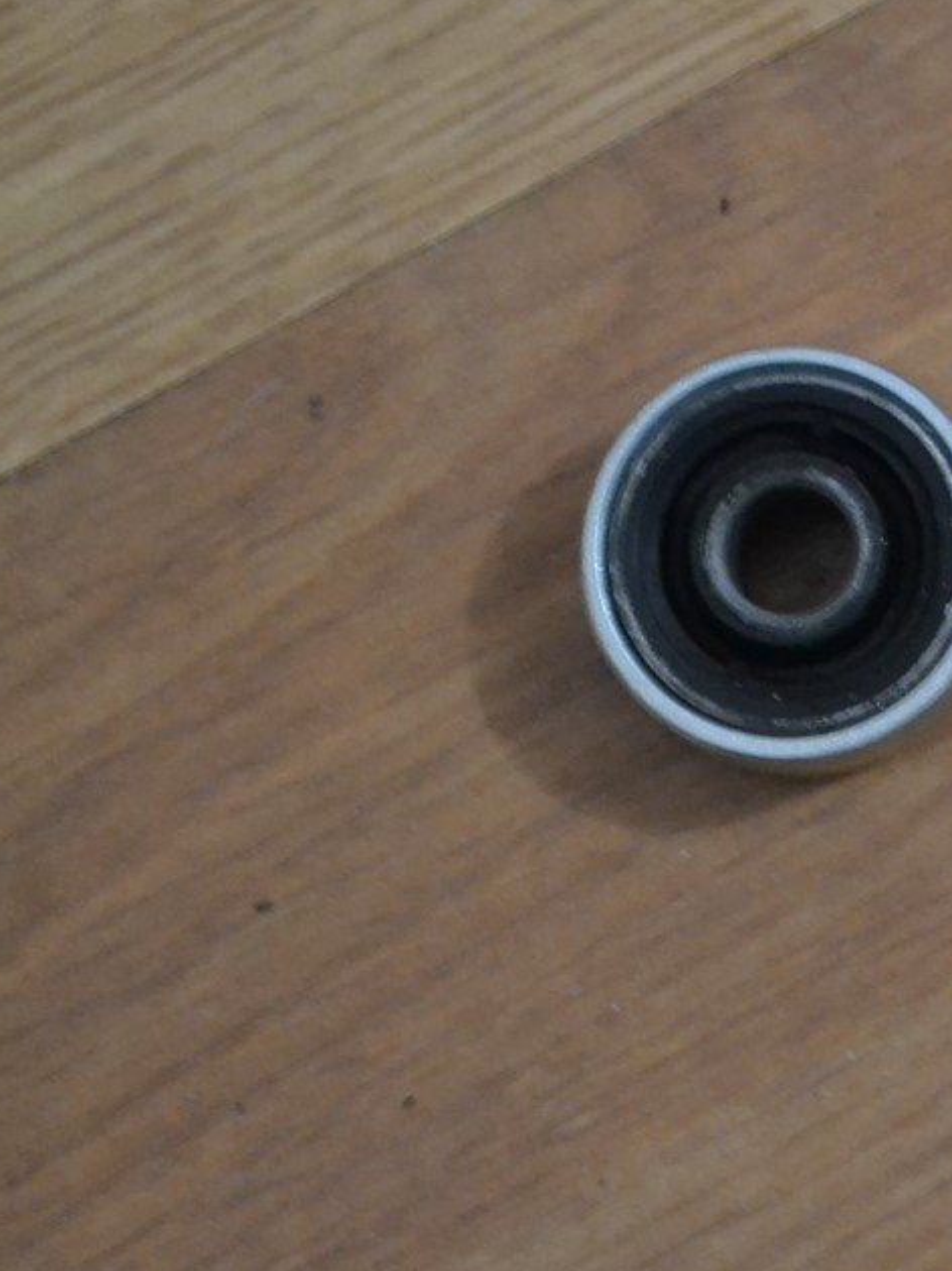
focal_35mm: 170
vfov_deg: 11.6
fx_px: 6239
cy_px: 670
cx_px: 1329
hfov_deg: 8.6
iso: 3200
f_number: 5.6
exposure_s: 1/13
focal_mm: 55
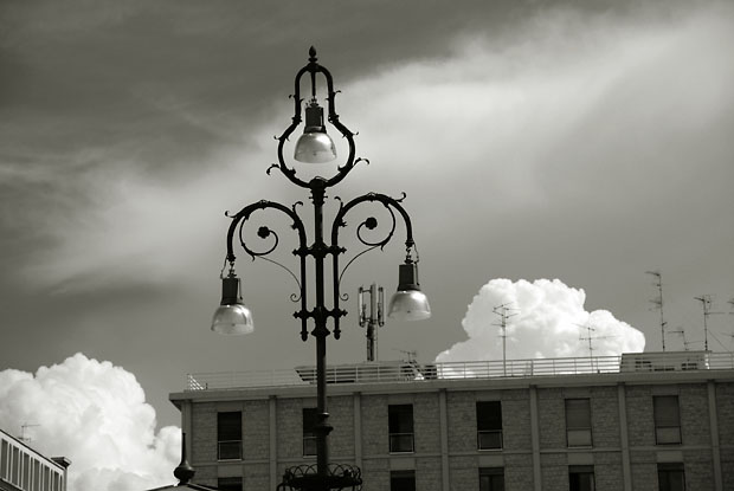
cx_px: 367
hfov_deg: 18.2
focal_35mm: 112
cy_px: 246
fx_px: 2296
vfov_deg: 12.2
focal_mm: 75
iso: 200
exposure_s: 1/1250
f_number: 5
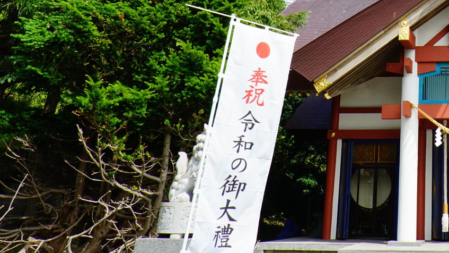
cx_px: 491
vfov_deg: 22.8
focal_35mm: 47
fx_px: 559
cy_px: -72
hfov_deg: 37.0
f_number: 9
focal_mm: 19
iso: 100
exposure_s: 1/160
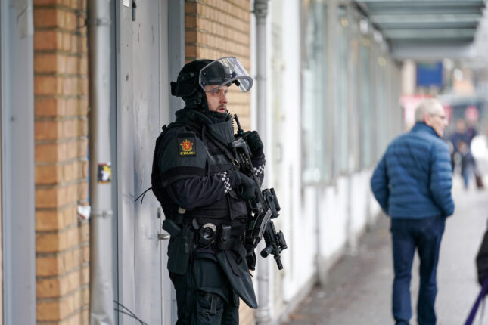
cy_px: 162
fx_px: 2508
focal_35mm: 185
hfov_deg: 11.1
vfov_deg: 7.4
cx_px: 244
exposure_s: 1/250
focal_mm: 185
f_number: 2.8
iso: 400
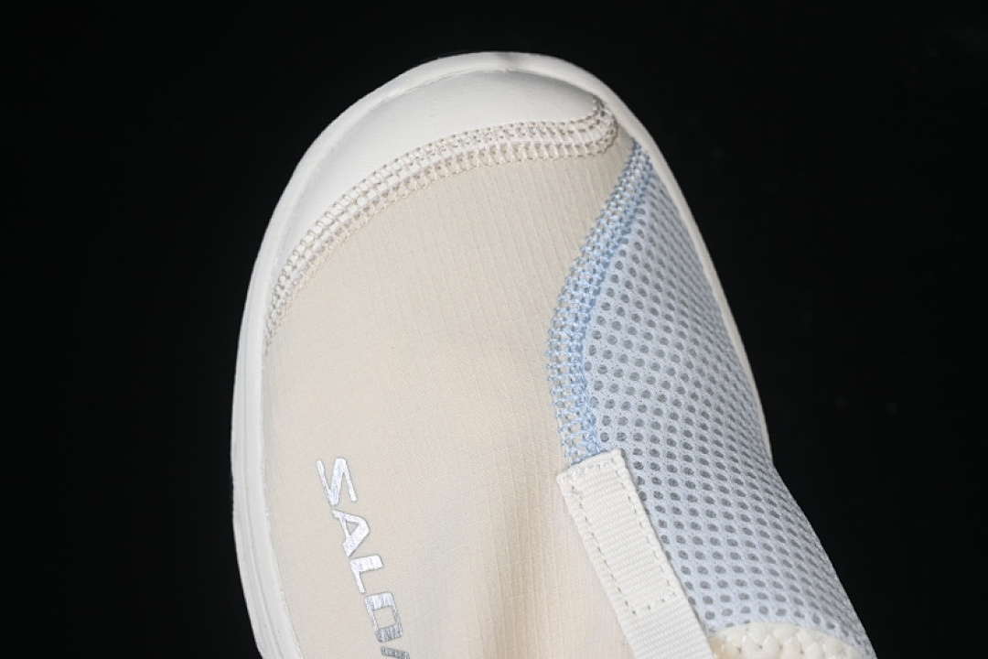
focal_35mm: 75
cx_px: 494
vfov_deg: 18.2
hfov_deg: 27.0
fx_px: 2058
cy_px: 330
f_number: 7.1
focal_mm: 50
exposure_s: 1/80
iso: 160
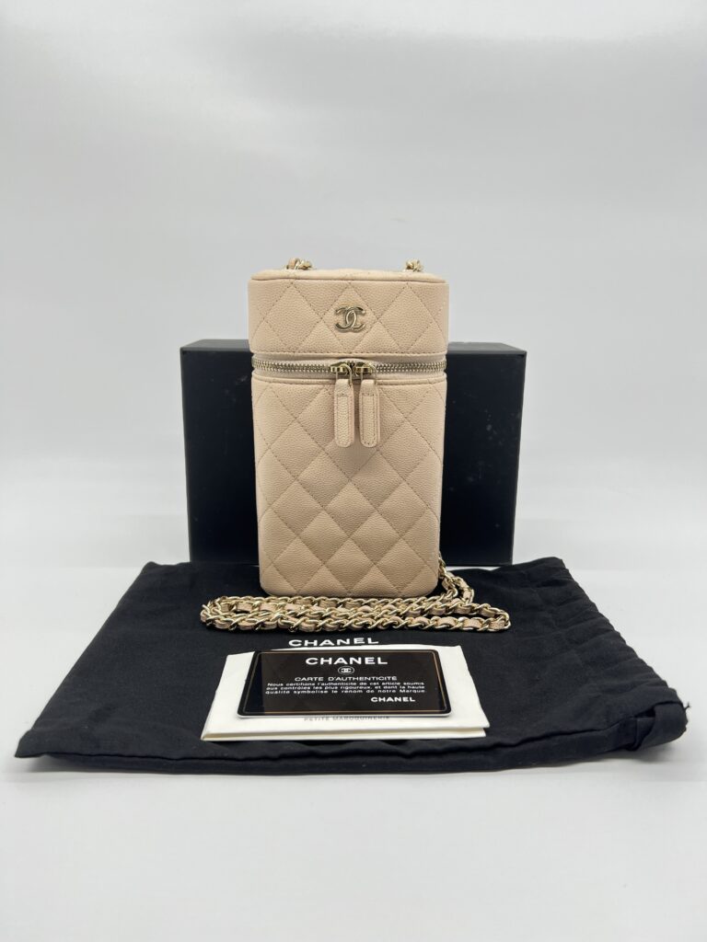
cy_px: 471
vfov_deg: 67.3
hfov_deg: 53.1
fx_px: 708
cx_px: 354
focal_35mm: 26
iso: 32
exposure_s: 1/100
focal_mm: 5.7
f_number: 1.5
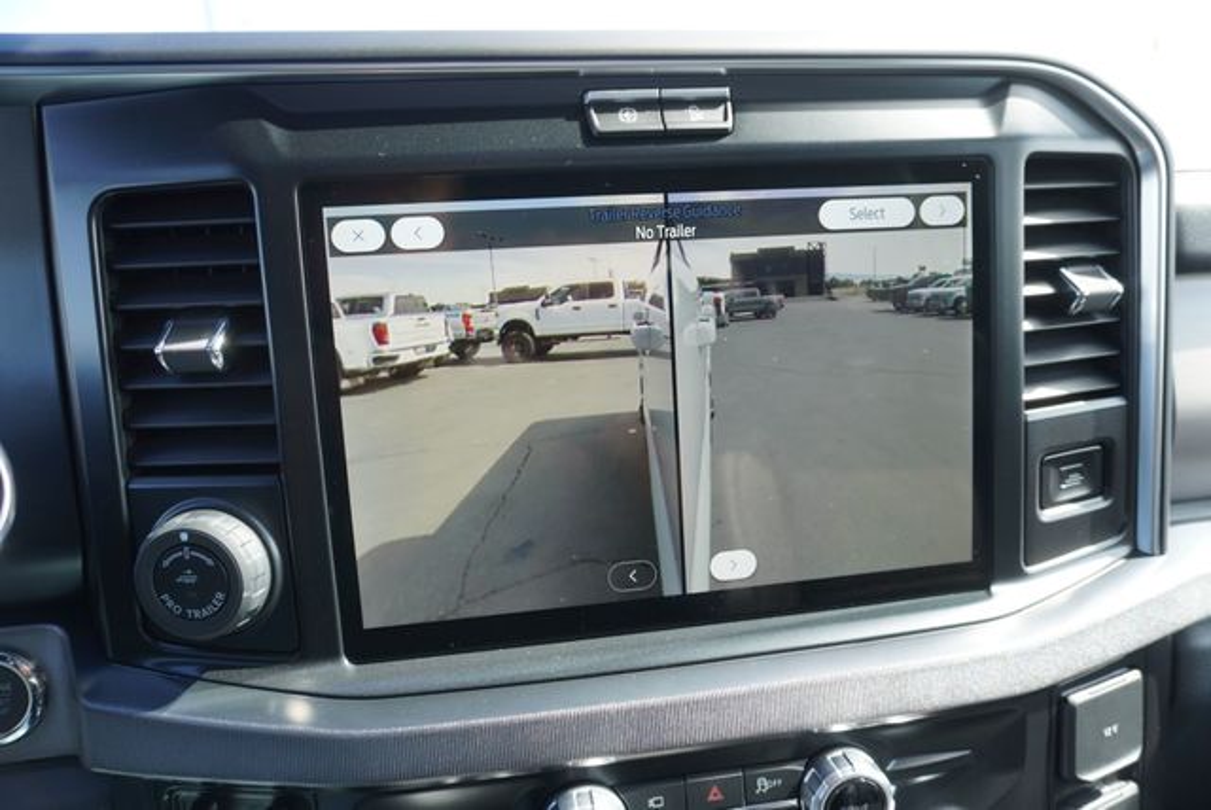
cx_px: 606
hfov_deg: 73.7
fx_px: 808
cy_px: 405
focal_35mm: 24
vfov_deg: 53.2
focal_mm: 16
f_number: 4
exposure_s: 1/60
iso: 100
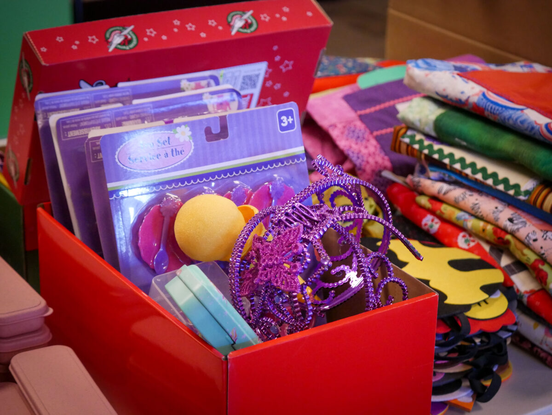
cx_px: 276
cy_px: 208
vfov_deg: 16.4
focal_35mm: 90
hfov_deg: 21.8
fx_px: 1436
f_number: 4
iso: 2500
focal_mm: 45
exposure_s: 1/100
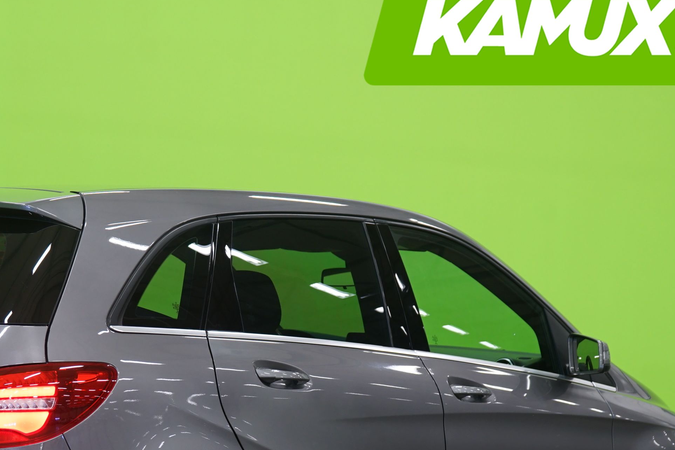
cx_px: 191
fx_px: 1912
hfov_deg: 19.9
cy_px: 382
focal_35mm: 102
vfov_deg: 13.3
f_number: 5
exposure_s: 1/8
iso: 400
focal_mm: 50
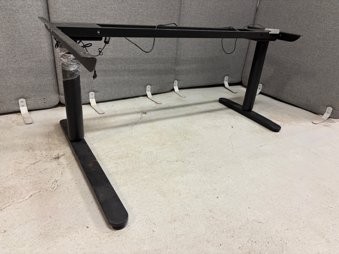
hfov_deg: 67.3
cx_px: 170
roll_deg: -5.6
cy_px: 127
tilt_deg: -26.6
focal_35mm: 26
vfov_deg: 53.1
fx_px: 255
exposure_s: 1/50
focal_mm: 5.96
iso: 125
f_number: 1.6
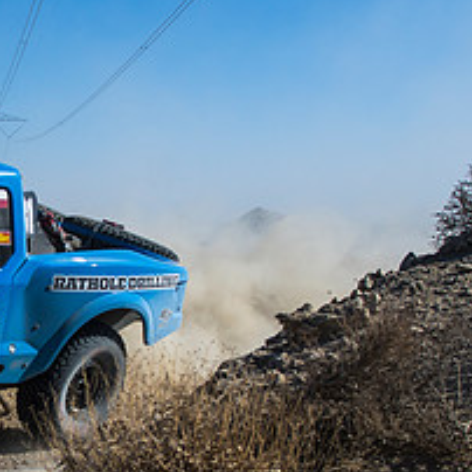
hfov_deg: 24.8
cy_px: 331
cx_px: -7
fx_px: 1018
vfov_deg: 25.9
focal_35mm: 66
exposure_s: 1/2000
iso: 100
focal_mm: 18
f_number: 4.5
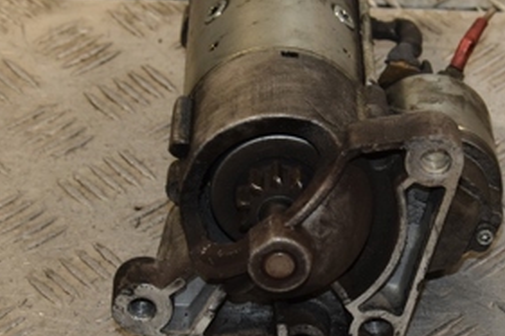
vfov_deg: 8.4
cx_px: 401
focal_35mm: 164
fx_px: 2299
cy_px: 138
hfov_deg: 12.5
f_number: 6.3
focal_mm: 48
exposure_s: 1/200
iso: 800
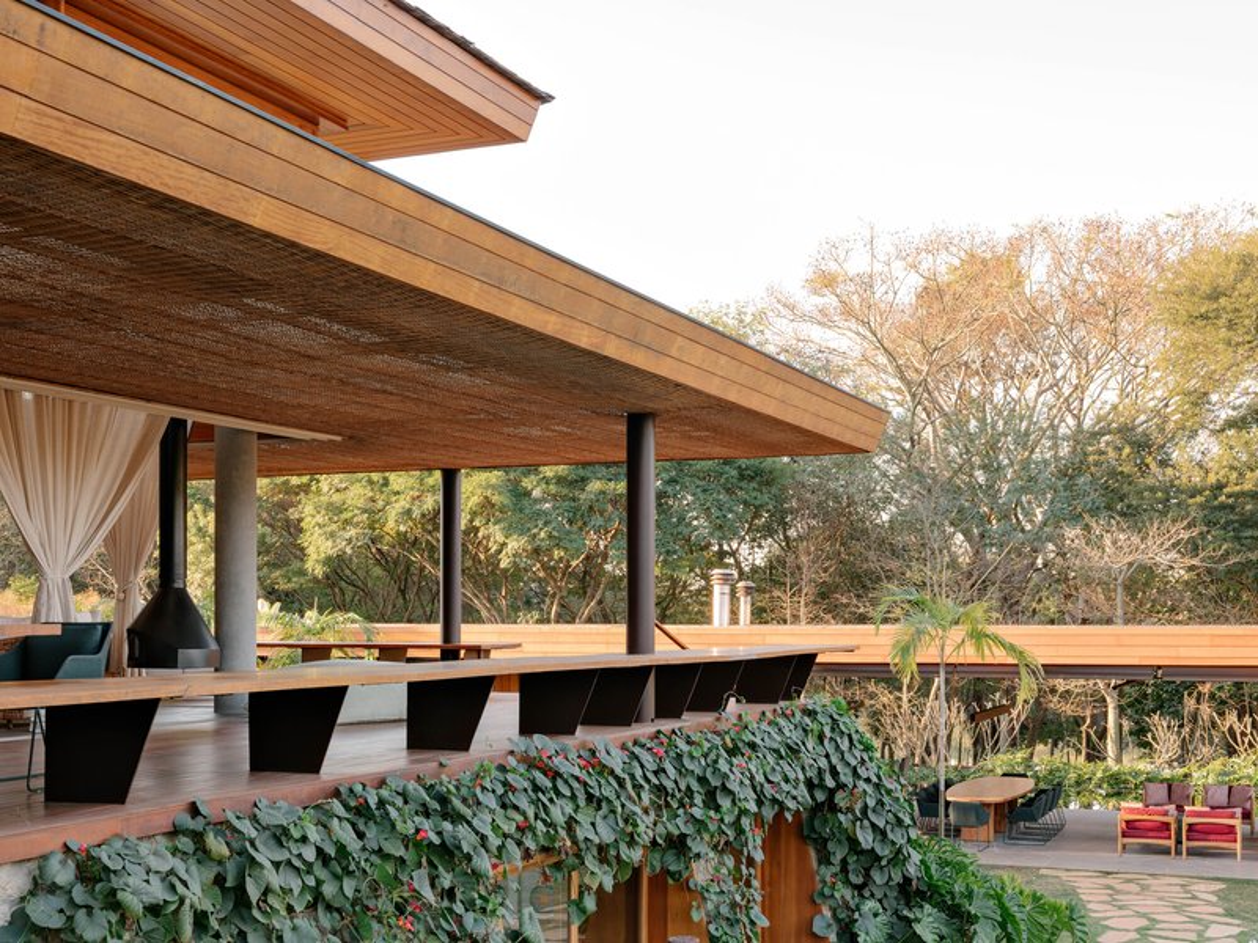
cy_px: 472
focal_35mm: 45
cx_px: 629
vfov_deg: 32.2
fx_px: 1635
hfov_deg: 42.1
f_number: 9
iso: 200
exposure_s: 1/13
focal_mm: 56.3
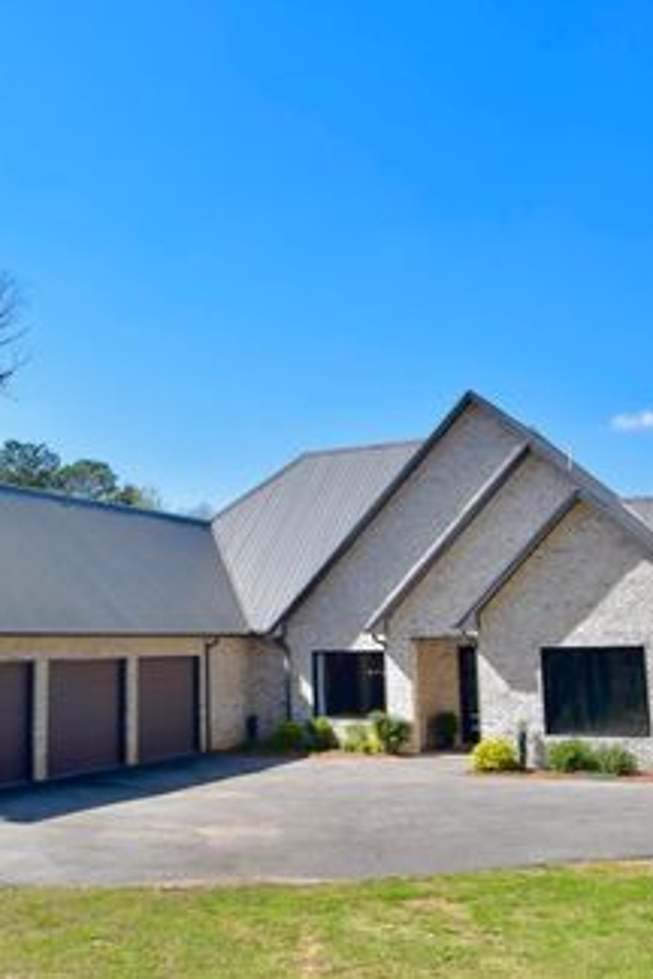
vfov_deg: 51.9
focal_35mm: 37
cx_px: 266
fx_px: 1007
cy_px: 482
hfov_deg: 35.8
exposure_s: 1/320
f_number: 9
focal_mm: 16
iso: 200
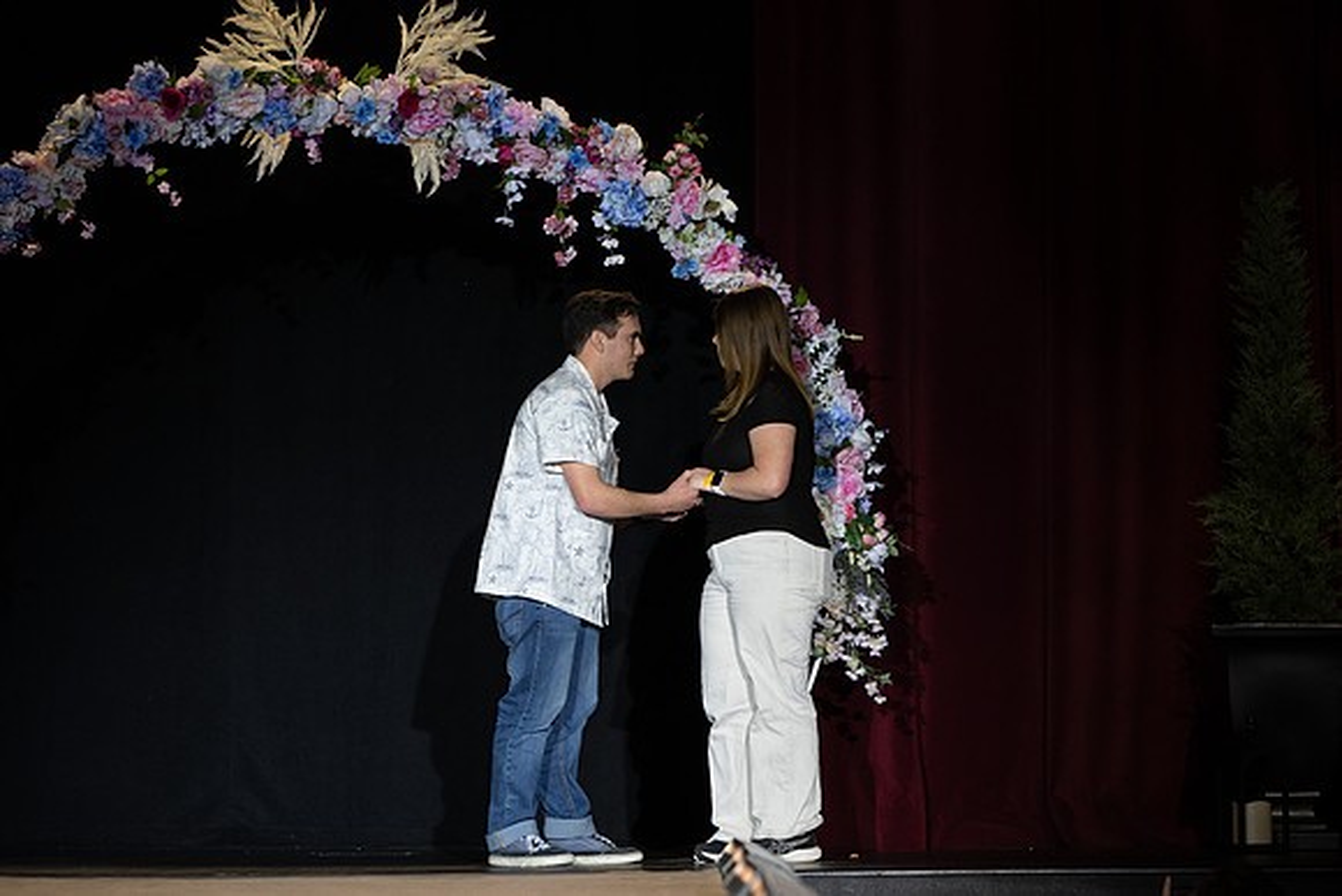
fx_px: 7679
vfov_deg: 6.7
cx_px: 605
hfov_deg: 10.0
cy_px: 435
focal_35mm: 206
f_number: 3.5
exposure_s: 1/640
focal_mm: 180
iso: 800
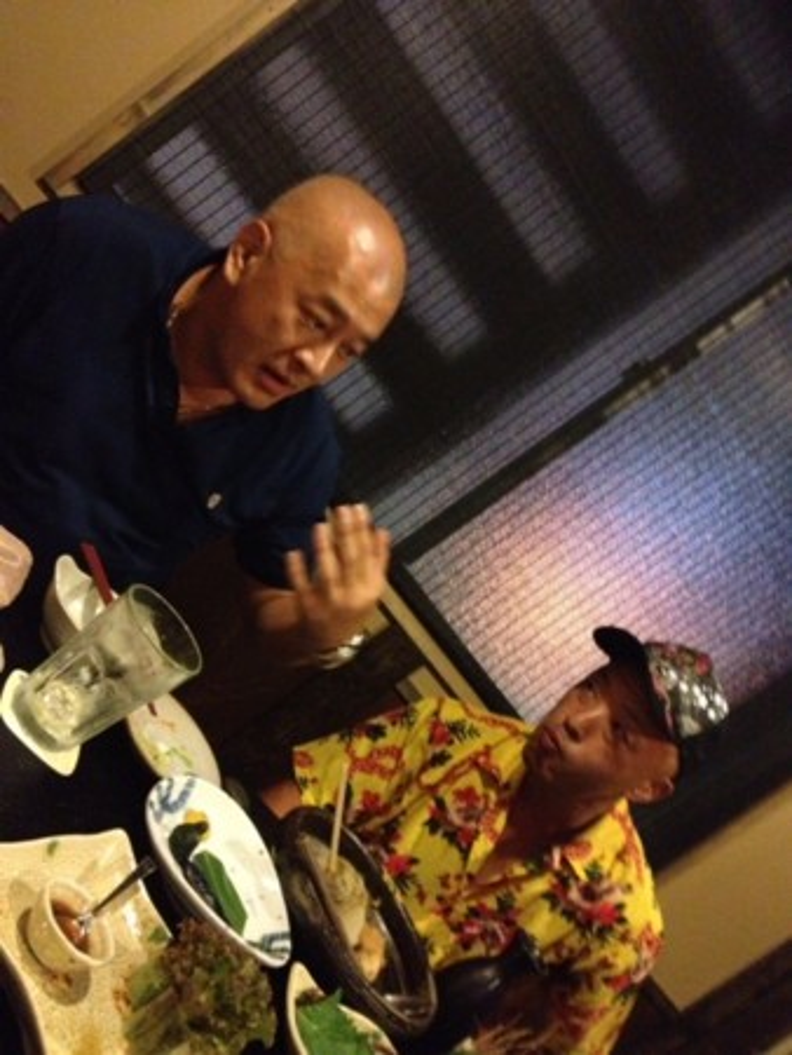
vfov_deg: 52.6
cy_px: 528
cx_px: 396
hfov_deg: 40.7
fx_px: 1067
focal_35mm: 35
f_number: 2.4
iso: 800
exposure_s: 1/15
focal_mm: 4.28
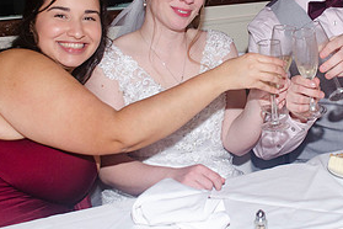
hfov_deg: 24.9
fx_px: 772
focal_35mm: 81
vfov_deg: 16.7
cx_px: 242
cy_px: 42
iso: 400
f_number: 3.8
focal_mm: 26
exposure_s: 1/60
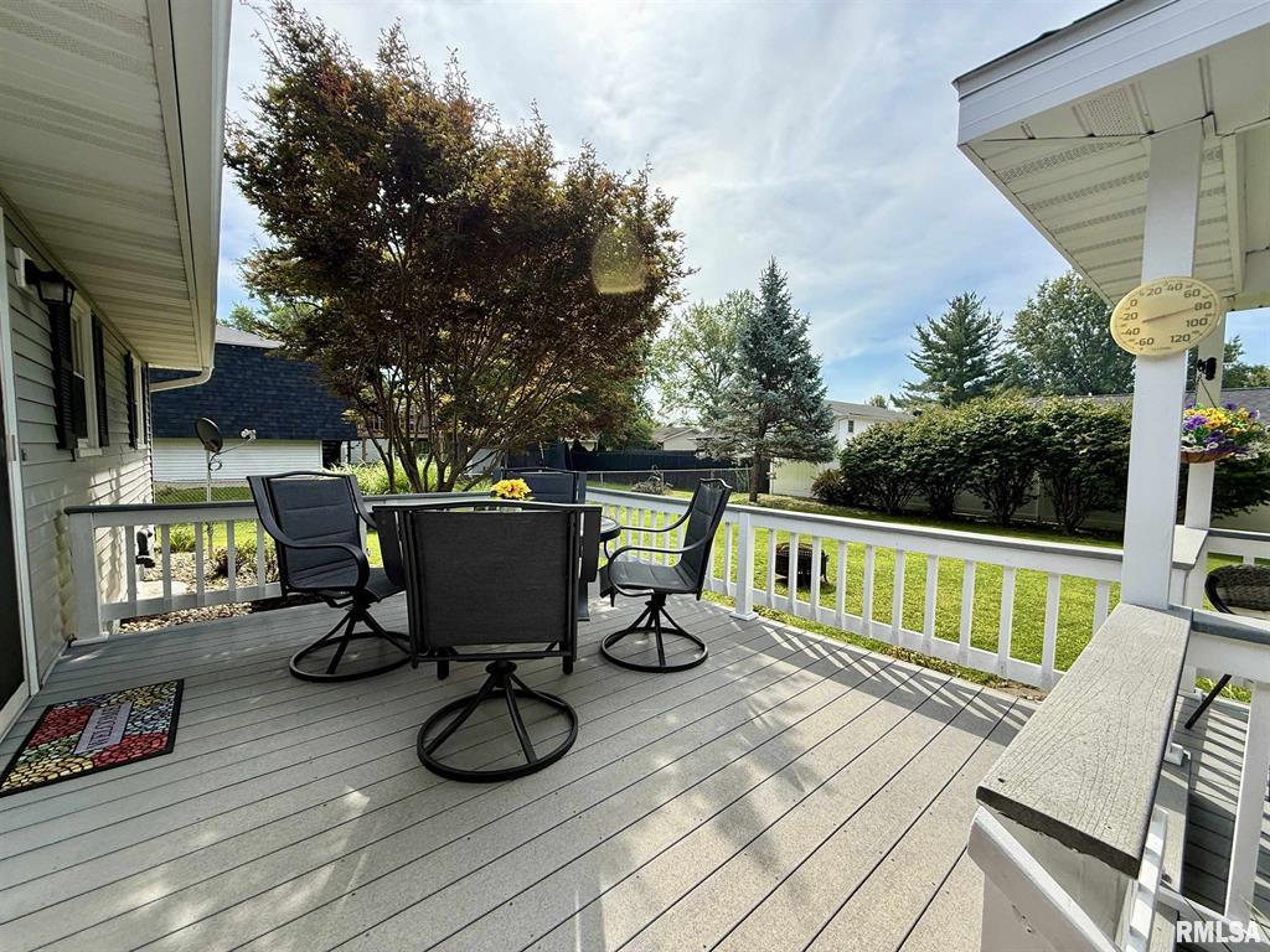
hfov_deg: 102.1
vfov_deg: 85.7
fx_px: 514
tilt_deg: -4.6
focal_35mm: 14
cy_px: 476
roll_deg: -0.4
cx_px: 635
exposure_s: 1/928
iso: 64
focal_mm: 2.22
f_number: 2.2
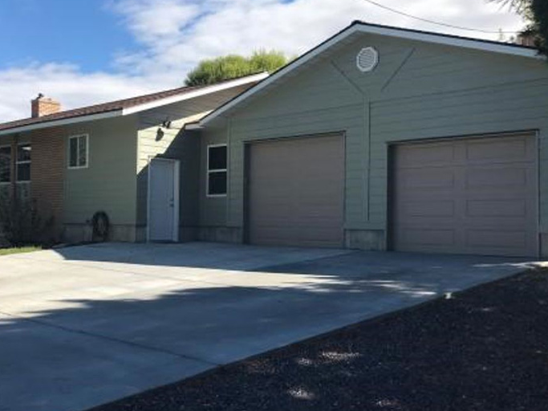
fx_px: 665
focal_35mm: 42
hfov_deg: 44.3
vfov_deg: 34.3
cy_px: 200
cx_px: 196
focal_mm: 3.99
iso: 20
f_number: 1.8
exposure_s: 1/1916
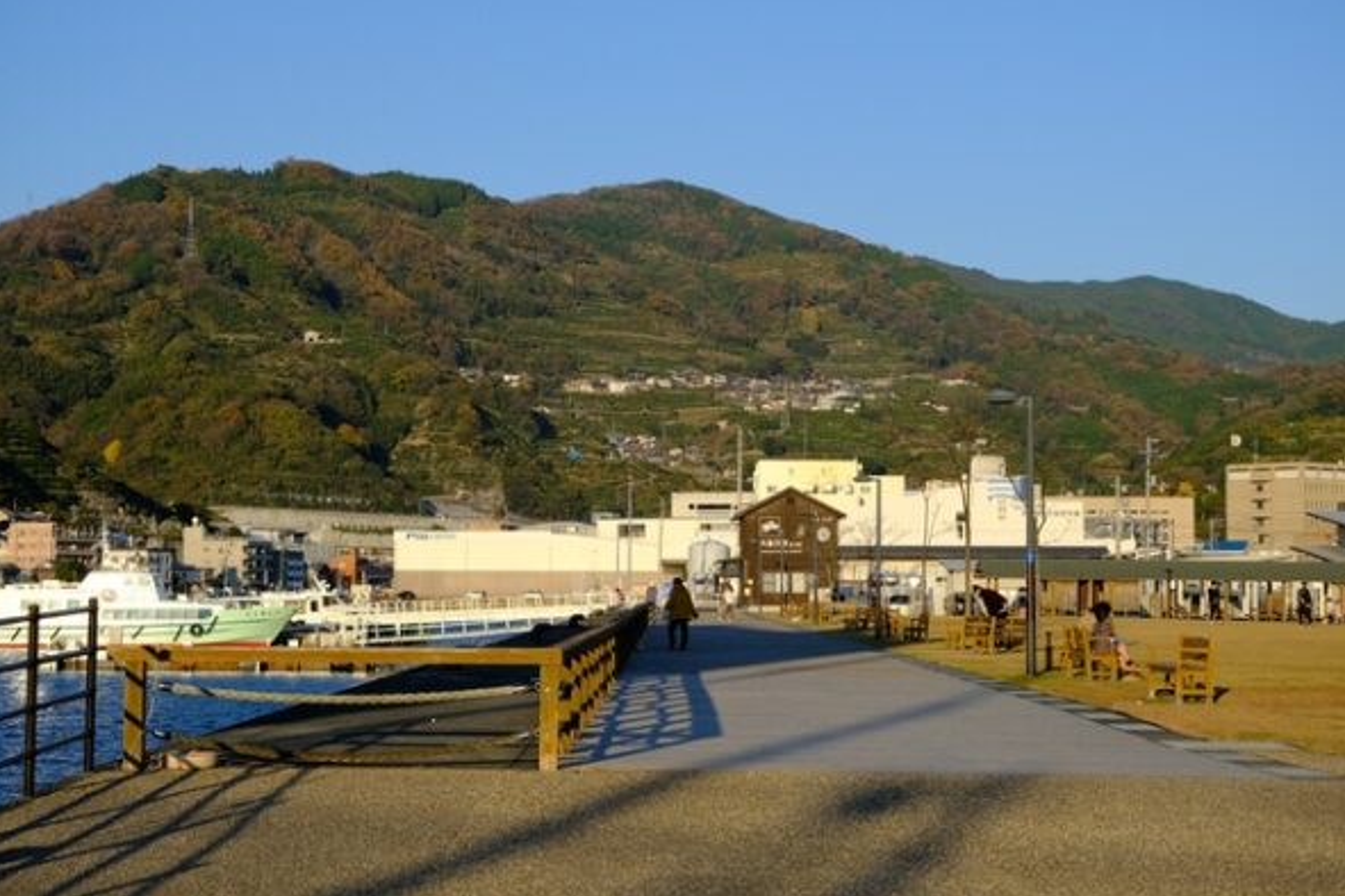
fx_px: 2428
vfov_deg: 20.9
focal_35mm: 65
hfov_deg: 31.0
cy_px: 443
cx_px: 665
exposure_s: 1/1000
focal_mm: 42.9
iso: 320
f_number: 5.6
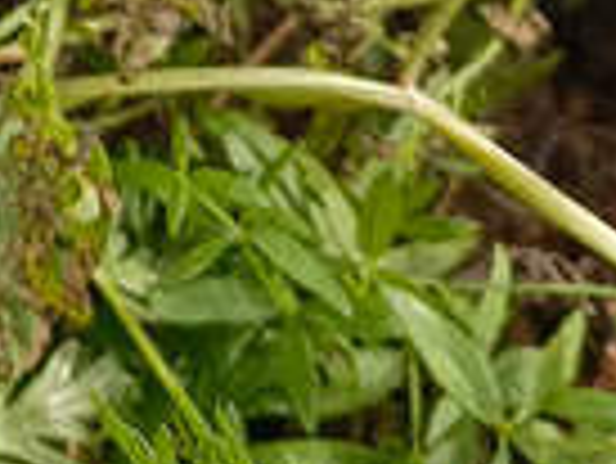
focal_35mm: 146
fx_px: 2600
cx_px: -378
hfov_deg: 12.6
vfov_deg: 8.7
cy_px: -856
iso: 112
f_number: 1.69
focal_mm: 4.76
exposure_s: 1/267
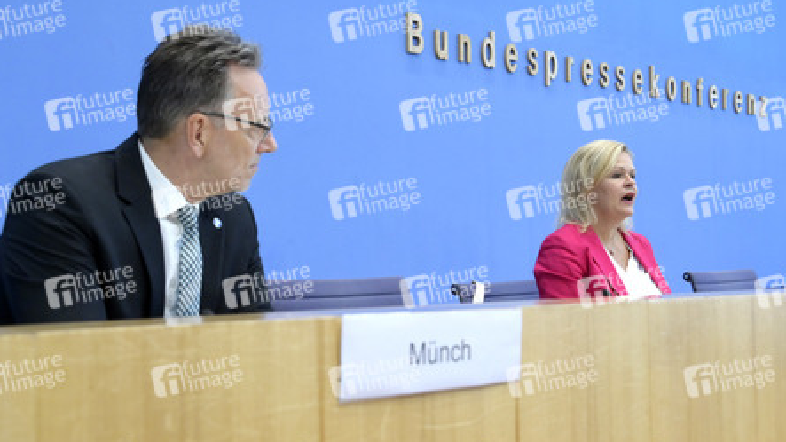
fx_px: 1000
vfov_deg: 24.9
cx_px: 398
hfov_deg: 42.9
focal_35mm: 48
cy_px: 243
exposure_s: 1/400
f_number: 6.3
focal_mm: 45
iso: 4000
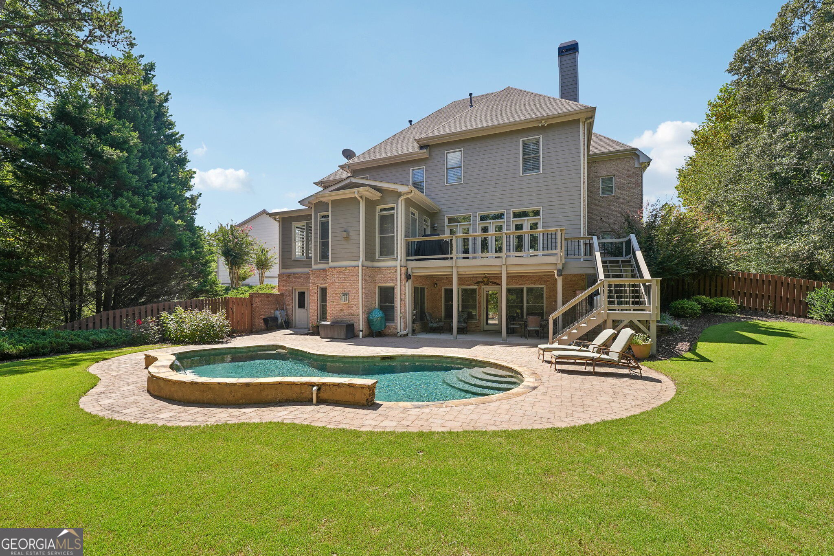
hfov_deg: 104.3
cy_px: 278
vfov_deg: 81.2
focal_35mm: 14
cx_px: 417
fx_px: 324
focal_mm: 14
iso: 100
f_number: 8
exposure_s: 1/100
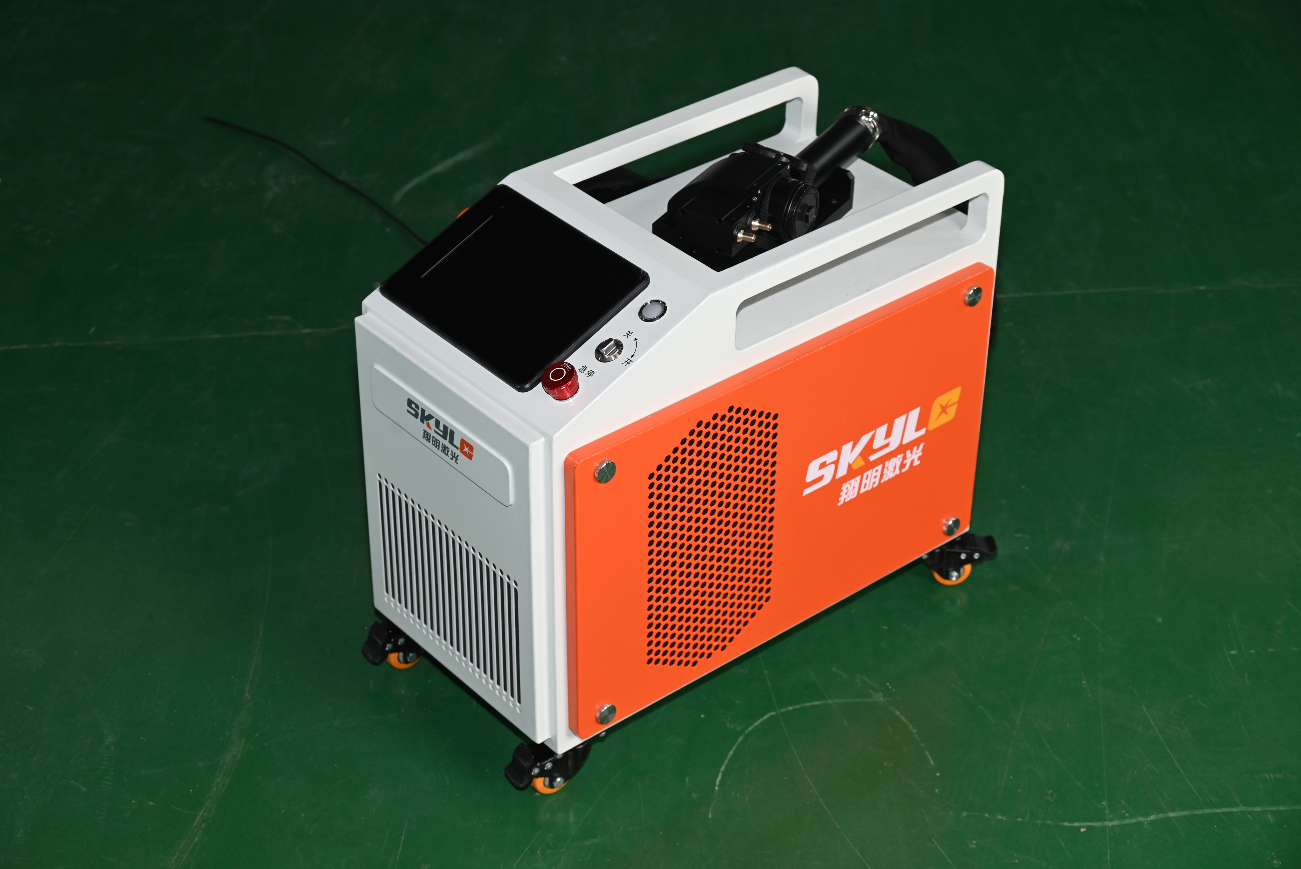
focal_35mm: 63
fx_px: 2278
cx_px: 650
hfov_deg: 31.9
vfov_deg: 21.6
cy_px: 434
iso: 640
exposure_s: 1/100
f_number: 7.1
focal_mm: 63
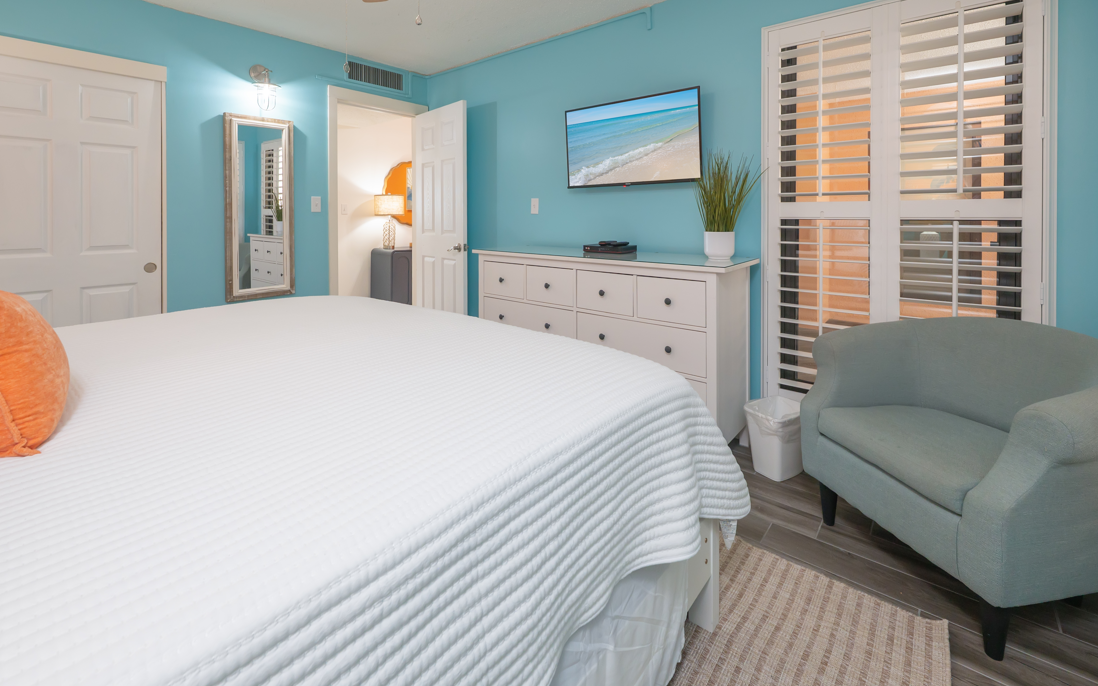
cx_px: 527
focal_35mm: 15
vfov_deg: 74.7
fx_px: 449
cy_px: 361
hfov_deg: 101.4
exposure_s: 1/30
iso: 500
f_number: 8
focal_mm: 14
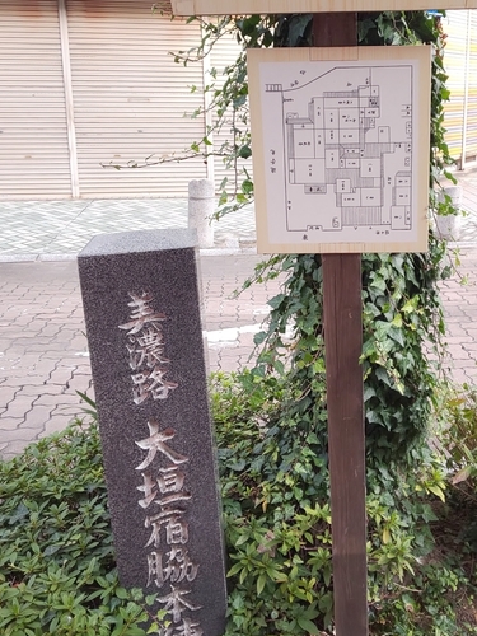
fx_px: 588
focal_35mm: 32
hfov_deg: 43.0
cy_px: 201
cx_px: 346
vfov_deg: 55.4
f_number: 1.94
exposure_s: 1/100
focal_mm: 3.45
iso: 38
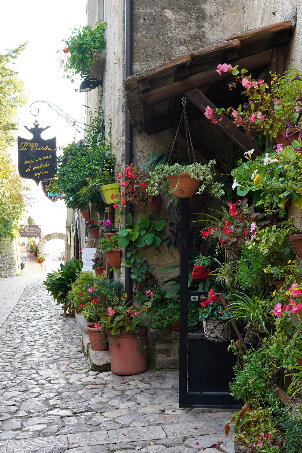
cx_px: 186
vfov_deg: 41.9
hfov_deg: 28.6
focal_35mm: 47
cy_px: 233
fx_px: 592
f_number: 8
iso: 400
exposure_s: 1/30
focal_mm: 29
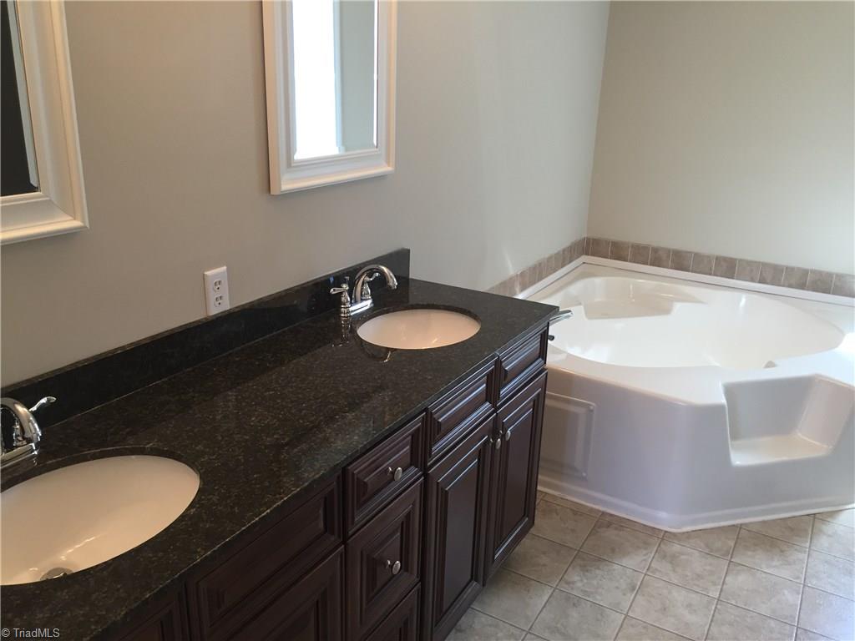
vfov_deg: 48.2
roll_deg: -1.5
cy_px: 320
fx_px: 716
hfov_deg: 61.7
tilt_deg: -18.8
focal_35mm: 29
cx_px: 428
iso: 40
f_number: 2.2
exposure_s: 1/30
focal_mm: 4.15
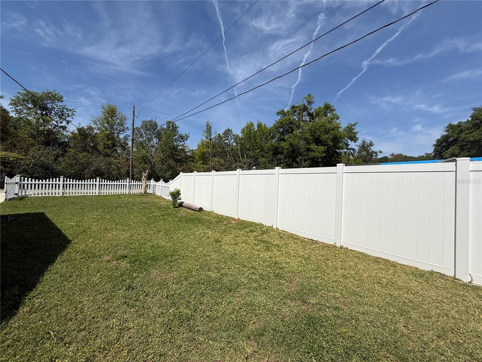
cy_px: 181
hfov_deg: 102.1
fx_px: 195
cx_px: 241
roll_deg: -2.1
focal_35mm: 14
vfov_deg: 85.7
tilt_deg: +0.5
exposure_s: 1/4762
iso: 50
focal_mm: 2.22
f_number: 2.2
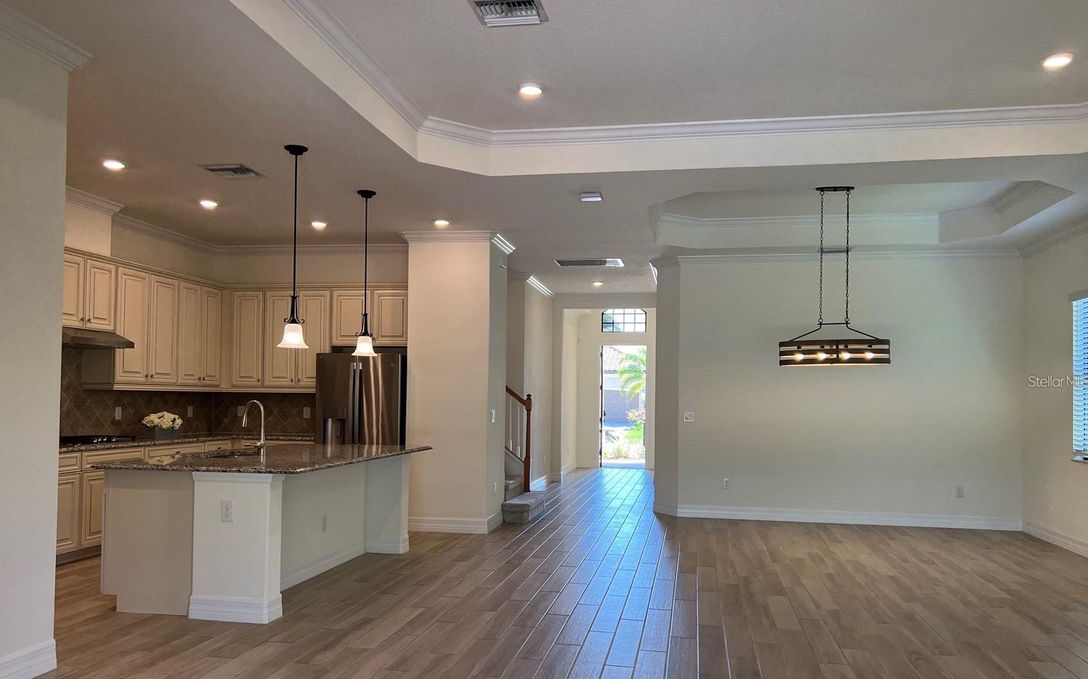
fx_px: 830
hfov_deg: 66.5
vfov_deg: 44.4
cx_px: 541
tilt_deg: +0.8
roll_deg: -1.0
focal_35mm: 28
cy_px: 381
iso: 64
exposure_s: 1/126
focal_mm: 5.7
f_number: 1.5
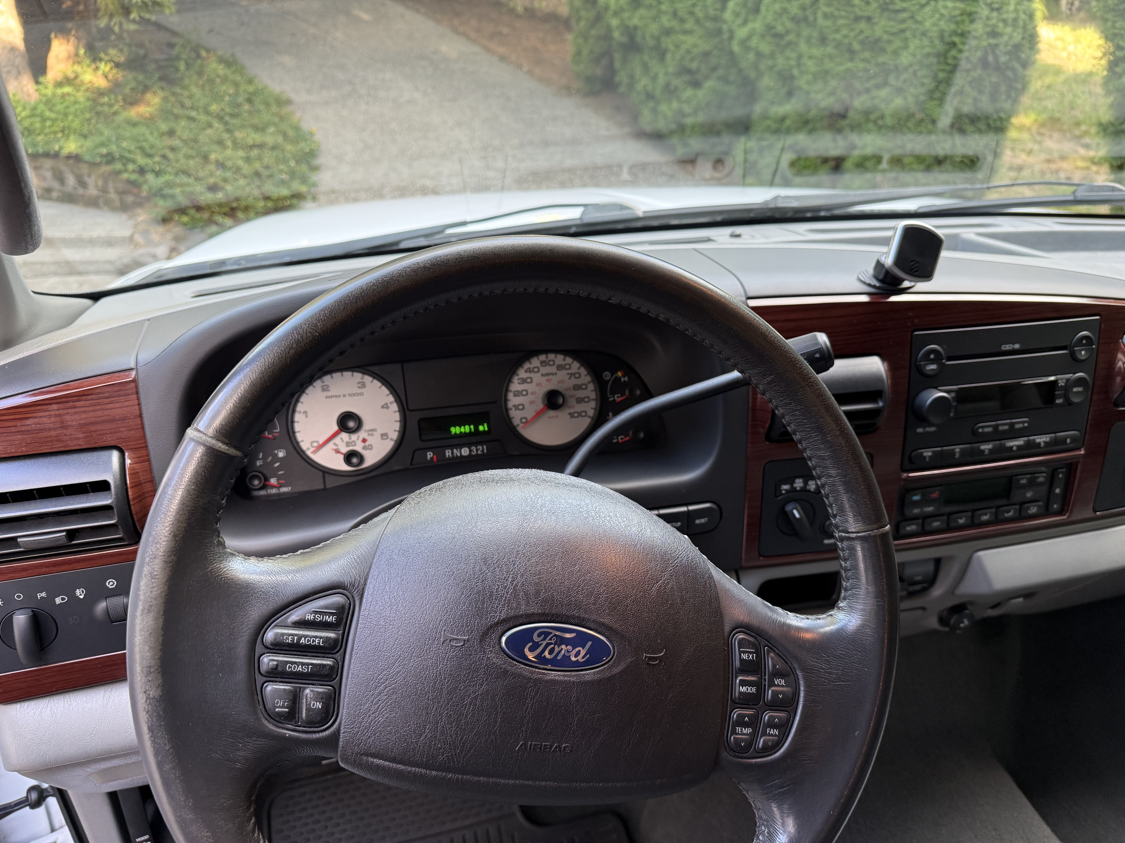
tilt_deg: -22.7
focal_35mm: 24
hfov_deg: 71.6
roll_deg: -2.6
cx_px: 562
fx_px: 780
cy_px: 422
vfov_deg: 56.8
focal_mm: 6.76
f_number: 1.78
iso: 200
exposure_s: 1/110
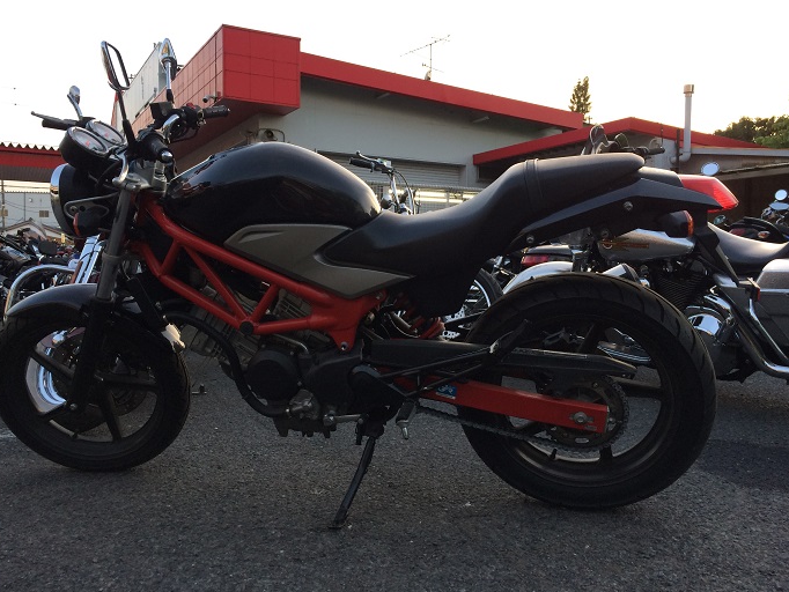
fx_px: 684
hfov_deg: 59.9
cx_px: 391
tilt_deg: -1.9
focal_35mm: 30
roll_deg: -0.7
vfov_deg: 46.8
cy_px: 292
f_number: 2.2
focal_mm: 4.15
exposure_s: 1/40
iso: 40
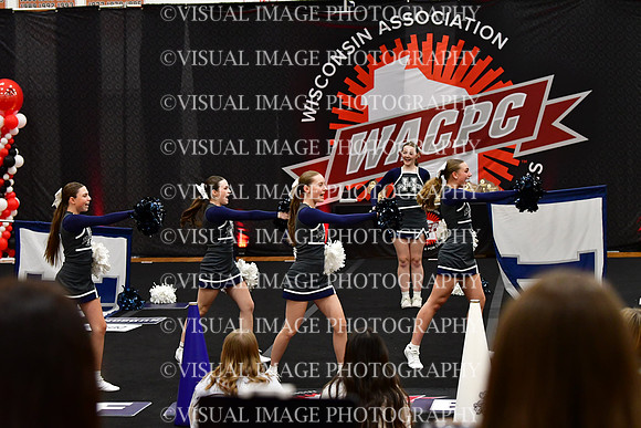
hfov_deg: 19.5
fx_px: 1870
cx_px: 320
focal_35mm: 105
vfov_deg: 13.0
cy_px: 214
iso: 4000
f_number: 4
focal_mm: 70
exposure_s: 1/500
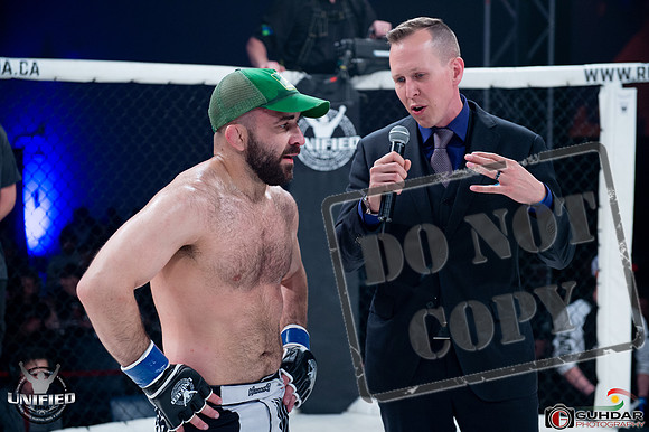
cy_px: 216
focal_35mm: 70
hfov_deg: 28.9
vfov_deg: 19.4
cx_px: 324
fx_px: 1261
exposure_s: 1/500
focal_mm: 70
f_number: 4
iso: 1600
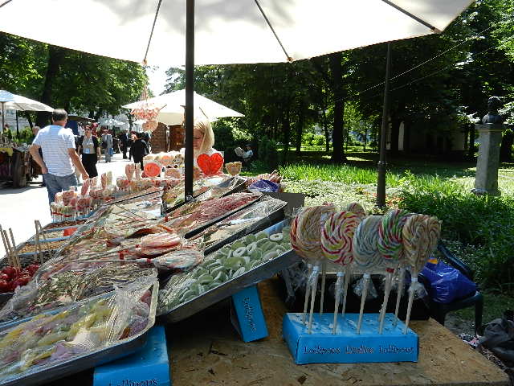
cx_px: 257
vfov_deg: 48.2
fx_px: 431
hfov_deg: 61.7
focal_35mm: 29
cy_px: 193
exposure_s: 1/500
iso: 160
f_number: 3.6
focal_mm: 5.1
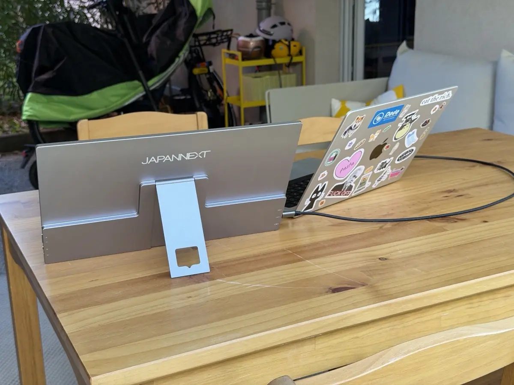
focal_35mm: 48
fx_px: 713
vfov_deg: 30.3
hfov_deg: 39.7
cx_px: 257
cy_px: 192
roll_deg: +1.9
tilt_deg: -17.5
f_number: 1.78
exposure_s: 1/149
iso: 64
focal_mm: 6.76
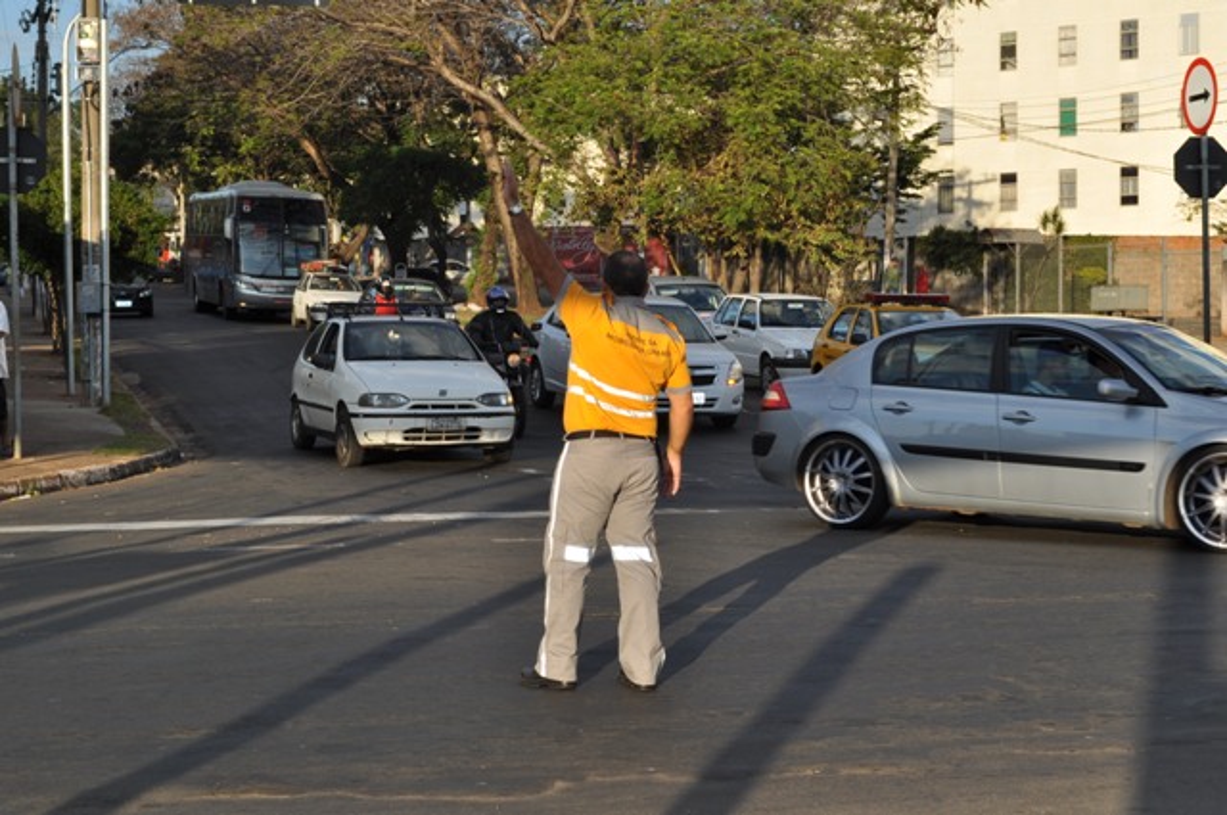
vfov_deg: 20.6
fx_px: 2247
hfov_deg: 30.5
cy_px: 408
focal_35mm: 66
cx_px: 614
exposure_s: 1/200
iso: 200
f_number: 10
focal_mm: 44
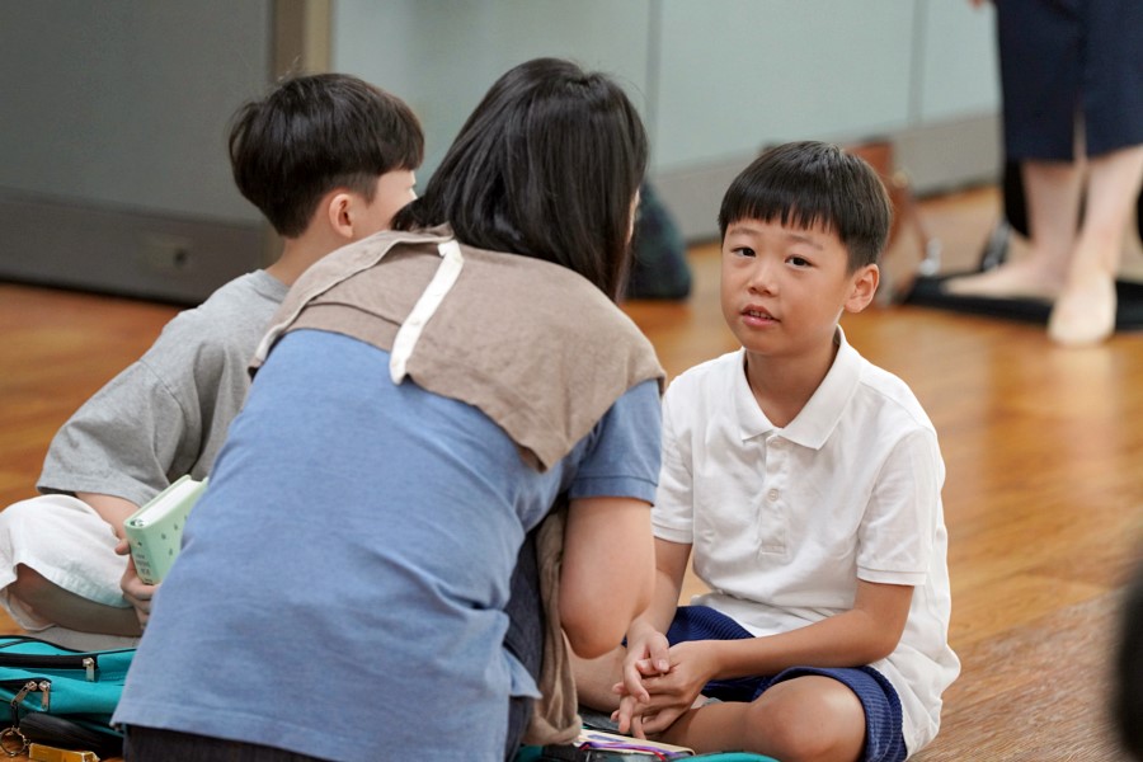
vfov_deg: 7.7
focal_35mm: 178
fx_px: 5651
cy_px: 381
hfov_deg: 11.5
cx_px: 572
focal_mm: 178
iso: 2500
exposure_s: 1/200
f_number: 4
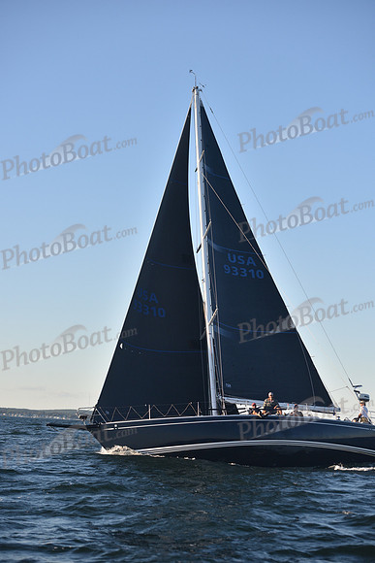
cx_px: 188
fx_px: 1093
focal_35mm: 70
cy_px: 282
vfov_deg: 28.8
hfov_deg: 19.5
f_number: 4
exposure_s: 1/800
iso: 400
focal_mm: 70
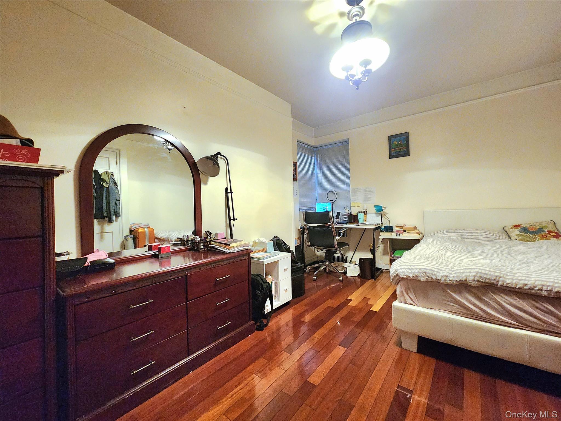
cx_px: 280
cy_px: 210
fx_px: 211
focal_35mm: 13
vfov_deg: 89.9
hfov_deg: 106.2
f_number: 2.2
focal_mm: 2.2
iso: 1000
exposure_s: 1/24
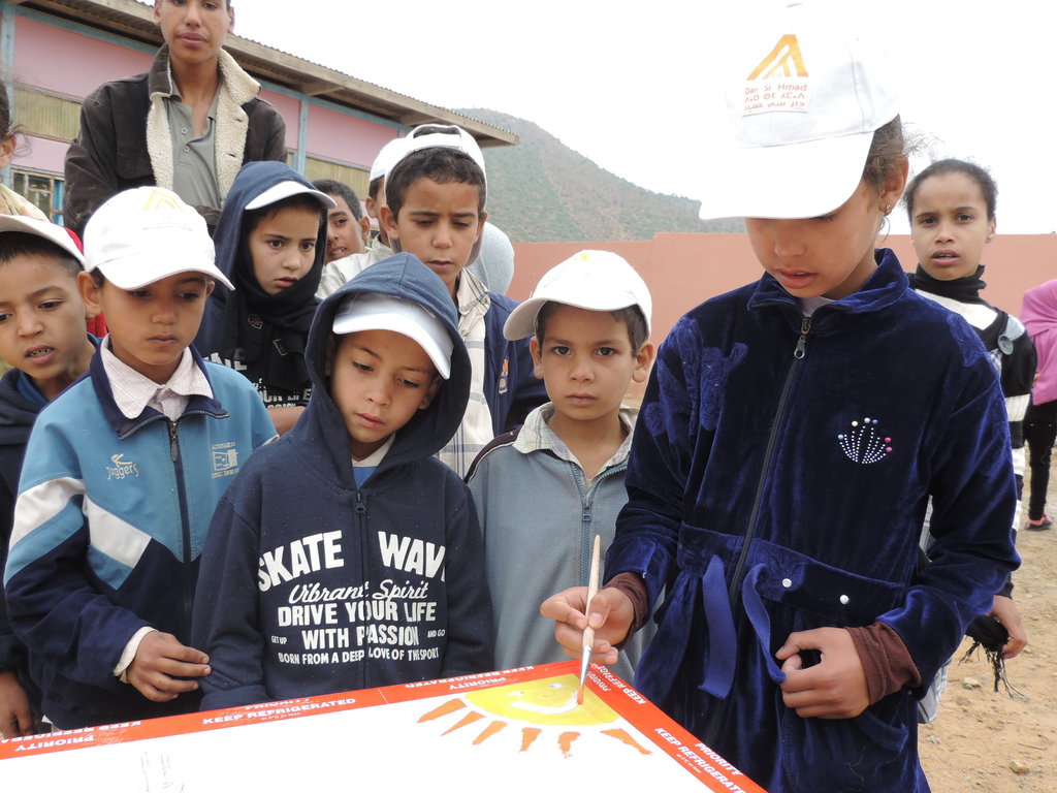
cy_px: 396
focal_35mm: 33
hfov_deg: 55.4
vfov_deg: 42.9
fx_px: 1008
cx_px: 528
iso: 80
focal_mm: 5.8
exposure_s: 1/125
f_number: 3.2
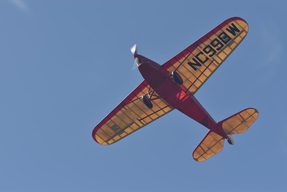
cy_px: 96
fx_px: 2631
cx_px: 144
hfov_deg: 6.2
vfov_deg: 4.2
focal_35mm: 330
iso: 200
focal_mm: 220
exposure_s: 1/1250
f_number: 5.3
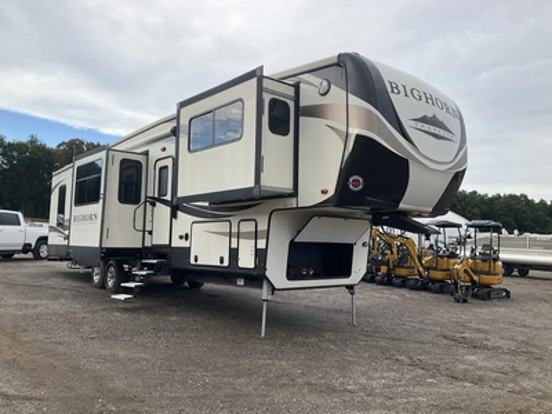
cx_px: 276
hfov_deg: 61.7
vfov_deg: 48.2
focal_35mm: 29
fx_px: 462
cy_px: 207
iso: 25
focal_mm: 3
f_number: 1.8
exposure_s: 1/409
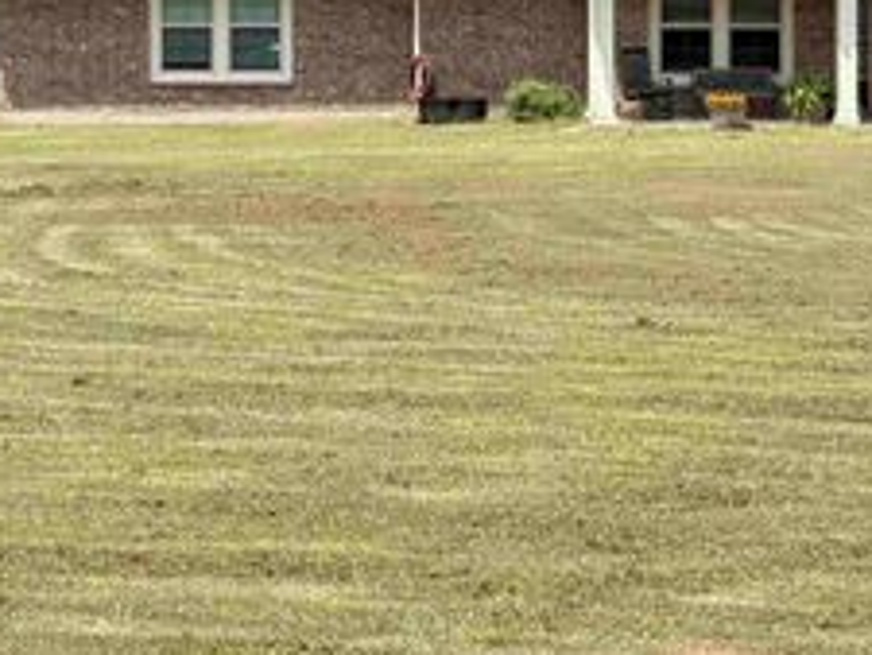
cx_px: 810
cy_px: 99
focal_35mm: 222
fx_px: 5595
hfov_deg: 8.9
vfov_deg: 6.7
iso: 32
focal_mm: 16.89
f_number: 2.8
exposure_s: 1/638
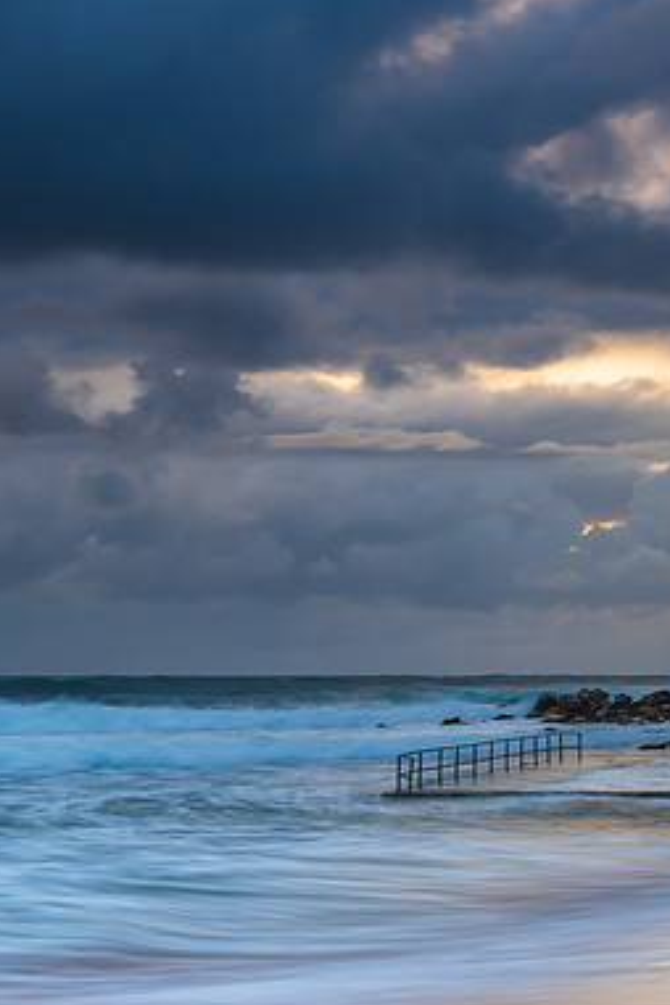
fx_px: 2149
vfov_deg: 26.3
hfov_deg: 17.6
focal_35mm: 77
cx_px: 491
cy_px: 502
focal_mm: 50
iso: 31
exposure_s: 1.3
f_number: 13
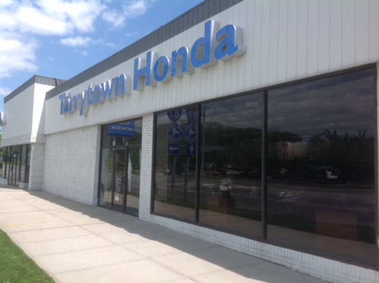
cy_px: 142
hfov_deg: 52.7
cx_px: 190
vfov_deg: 40.6
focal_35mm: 35
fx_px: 383
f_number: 2.4
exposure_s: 1/1259
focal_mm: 4.28
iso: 50
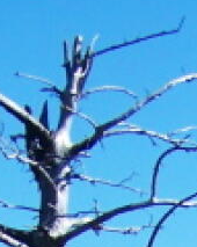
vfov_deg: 7.2
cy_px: 737
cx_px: 344
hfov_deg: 6.4
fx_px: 1737
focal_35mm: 238
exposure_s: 1/1000
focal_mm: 6.3
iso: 80
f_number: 4
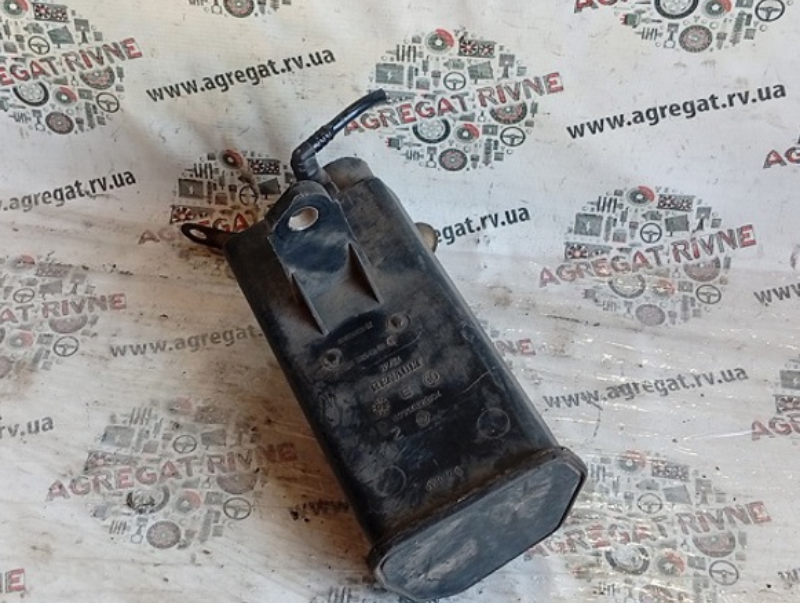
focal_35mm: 57
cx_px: 366
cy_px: 322
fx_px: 1320
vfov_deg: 25.7
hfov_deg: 33.7
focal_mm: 3.96
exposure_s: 1/50
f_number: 1.8
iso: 149
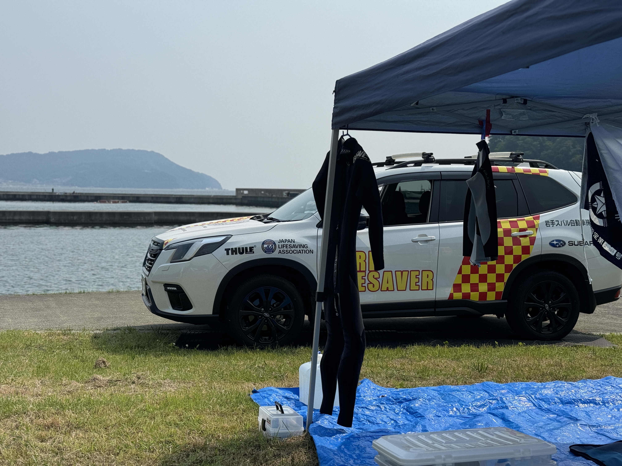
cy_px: 233
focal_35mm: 48
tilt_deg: -2.5
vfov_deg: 30.3
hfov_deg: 39.7
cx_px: 311
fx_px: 862
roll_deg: -1.8
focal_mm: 6.76
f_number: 1.78
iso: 64
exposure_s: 1/5848
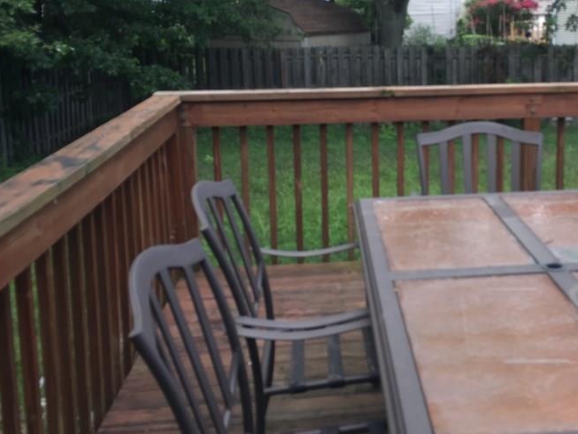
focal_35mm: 45
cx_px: 409
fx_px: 751
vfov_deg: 31.9
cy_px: 139
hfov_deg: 41.2
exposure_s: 1/138
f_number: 2.2
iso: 32
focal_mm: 4.15
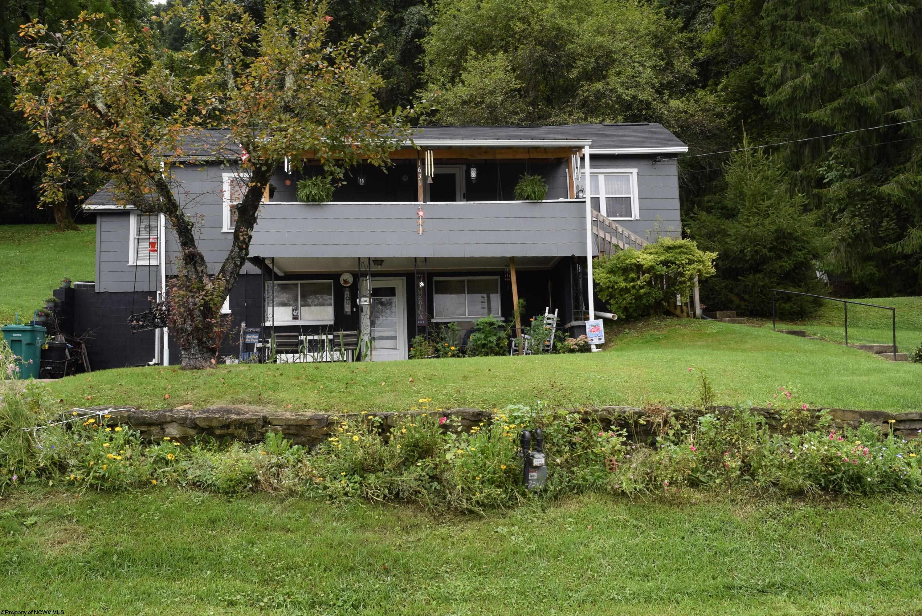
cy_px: 308
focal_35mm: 30
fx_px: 769
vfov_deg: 43.7
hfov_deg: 61.9
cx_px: 461
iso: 220
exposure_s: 1/250
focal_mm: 20
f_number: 8
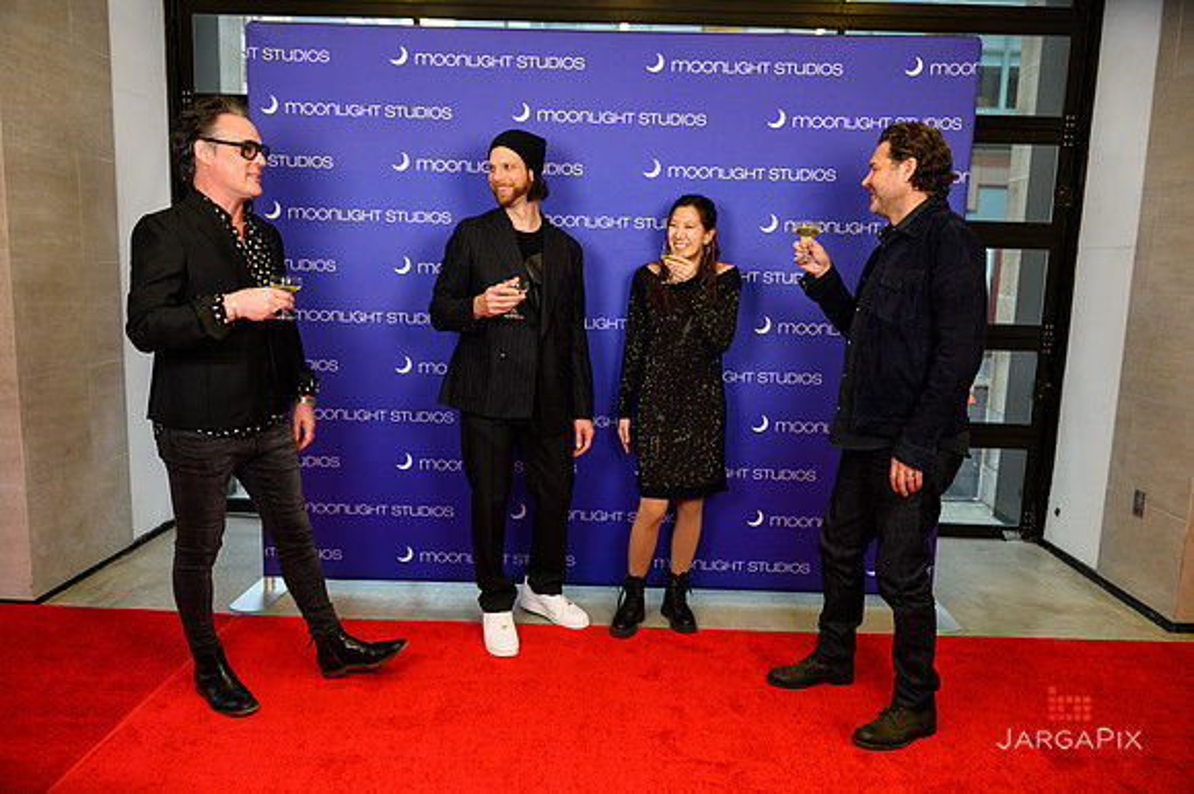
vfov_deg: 49.5
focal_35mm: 26
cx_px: 597
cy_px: 397
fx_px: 862
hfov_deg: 69.4
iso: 1000
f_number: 5
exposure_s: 1/320
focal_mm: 26
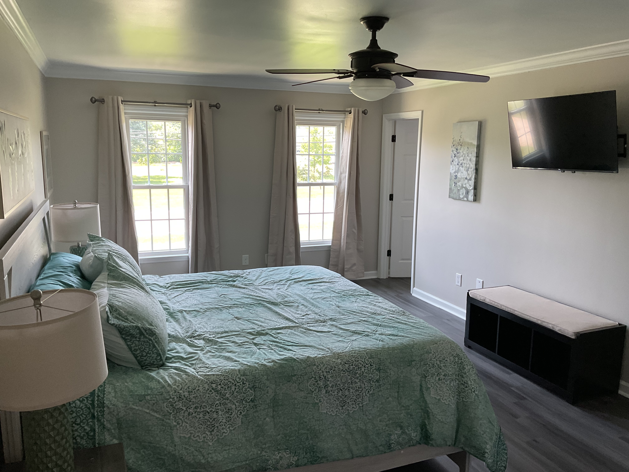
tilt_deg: -10.7
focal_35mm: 29
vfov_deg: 48.2
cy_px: 236
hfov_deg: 61.7
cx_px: 314
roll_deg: -1.9
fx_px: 527
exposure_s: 1/60
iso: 64
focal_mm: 3
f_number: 1.8
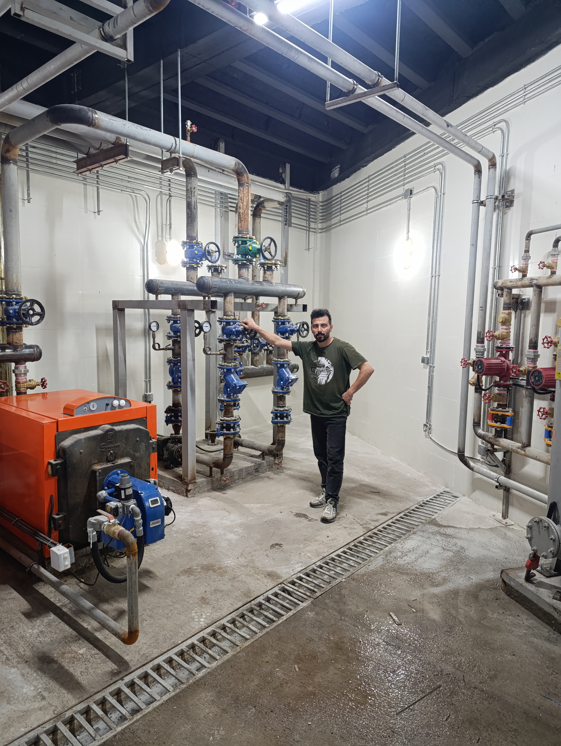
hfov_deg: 59.0
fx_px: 496
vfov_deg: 73.8
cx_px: 280
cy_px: 373
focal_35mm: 23
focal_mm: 6.14
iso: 1000
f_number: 1.6
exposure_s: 1/50
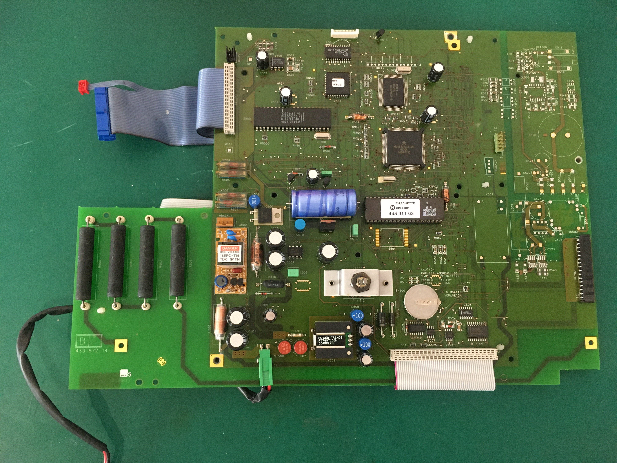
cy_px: 232
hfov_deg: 61.7
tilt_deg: -81.4
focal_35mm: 29
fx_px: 517
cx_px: 308
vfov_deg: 48.2
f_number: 2.2
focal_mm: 4.15
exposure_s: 1/25
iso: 200
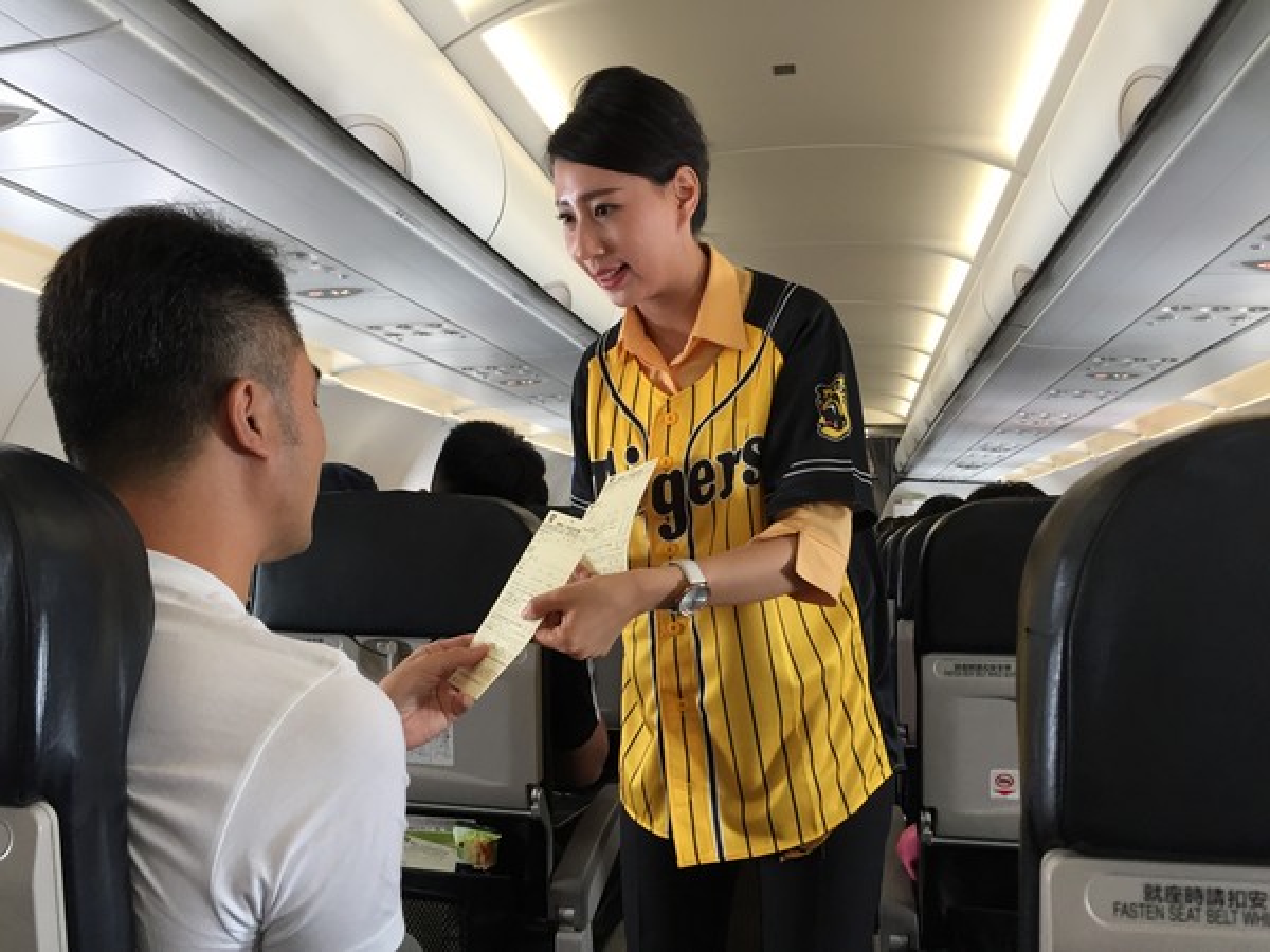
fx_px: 1064
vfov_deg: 48.2
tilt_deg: +5.5
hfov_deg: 61.7
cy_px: 476
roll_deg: -1.2
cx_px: 635
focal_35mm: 29
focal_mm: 4.15
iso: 50
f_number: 2.2
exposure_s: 1/30
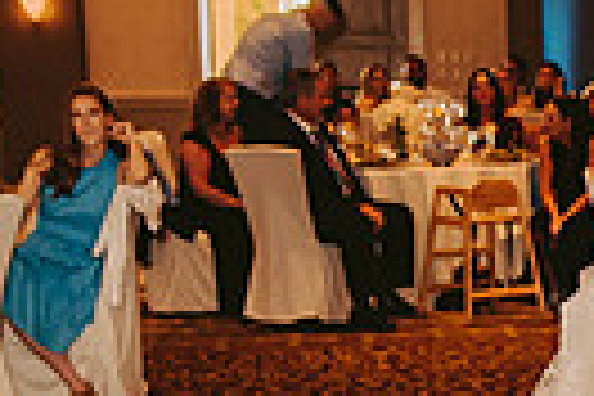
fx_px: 2029
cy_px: 434
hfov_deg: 15.2
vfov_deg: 11.0
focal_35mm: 123
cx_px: 940
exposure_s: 1/60
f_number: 2.8
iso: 500
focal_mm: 28
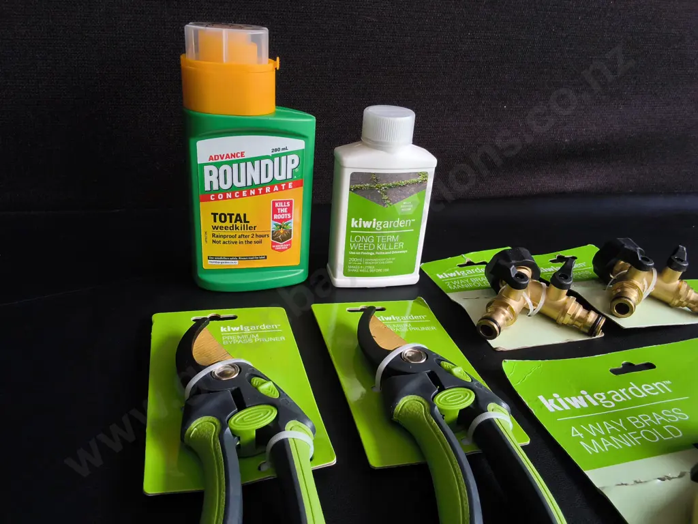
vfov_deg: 51.4
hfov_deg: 65.3
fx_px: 544
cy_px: 262
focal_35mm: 27
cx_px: 349
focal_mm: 2.87
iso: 80
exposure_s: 1/100
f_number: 2
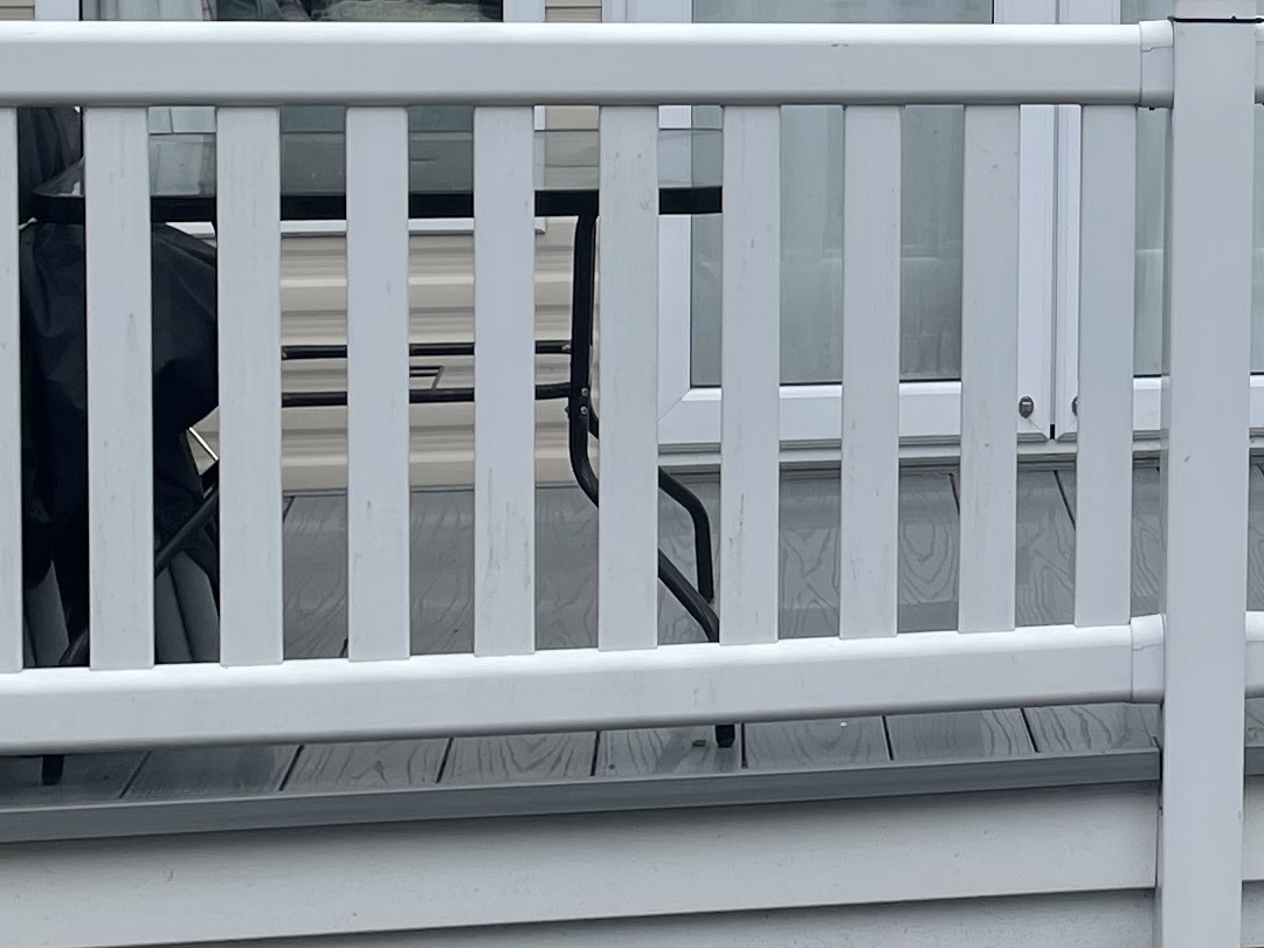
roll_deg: -0.6
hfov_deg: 19.3
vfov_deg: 15.0
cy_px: 27
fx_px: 3542
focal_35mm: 97
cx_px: 1448
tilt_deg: -3.2
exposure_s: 1/1401
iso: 32
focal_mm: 4.2
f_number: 1.6
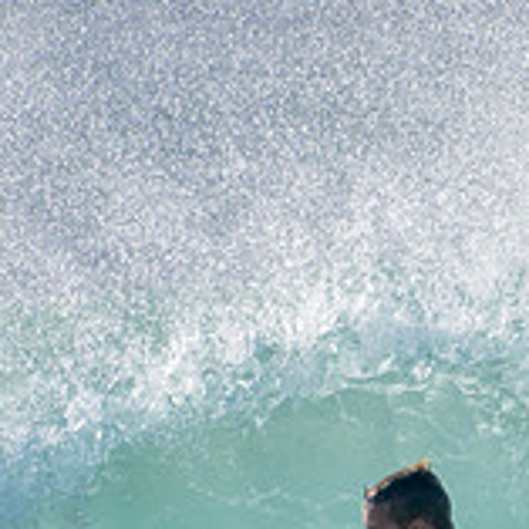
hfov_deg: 0.6
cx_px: 408
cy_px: 591
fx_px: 48739
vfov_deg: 0.6
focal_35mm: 2819
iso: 1000
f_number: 11
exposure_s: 1/2000
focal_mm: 900
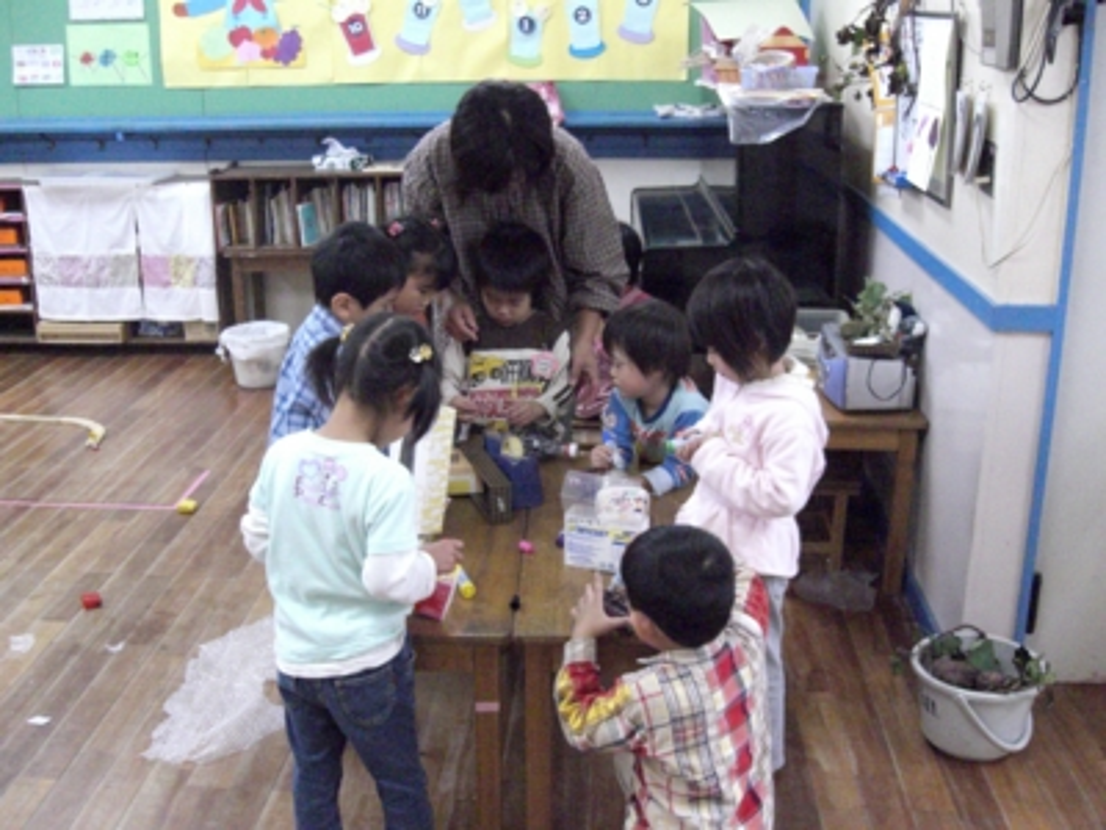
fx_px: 1214
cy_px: 415
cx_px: 553
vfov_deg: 37.7
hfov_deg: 49.0
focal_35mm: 38
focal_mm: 6.3
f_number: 3.1
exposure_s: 1/100
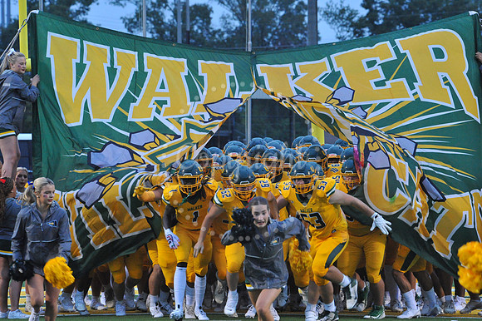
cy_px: 160
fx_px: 3747
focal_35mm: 280
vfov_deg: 4.9
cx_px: 241
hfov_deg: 7.4
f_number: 11
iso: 6400
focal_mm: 280
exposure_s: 1/200
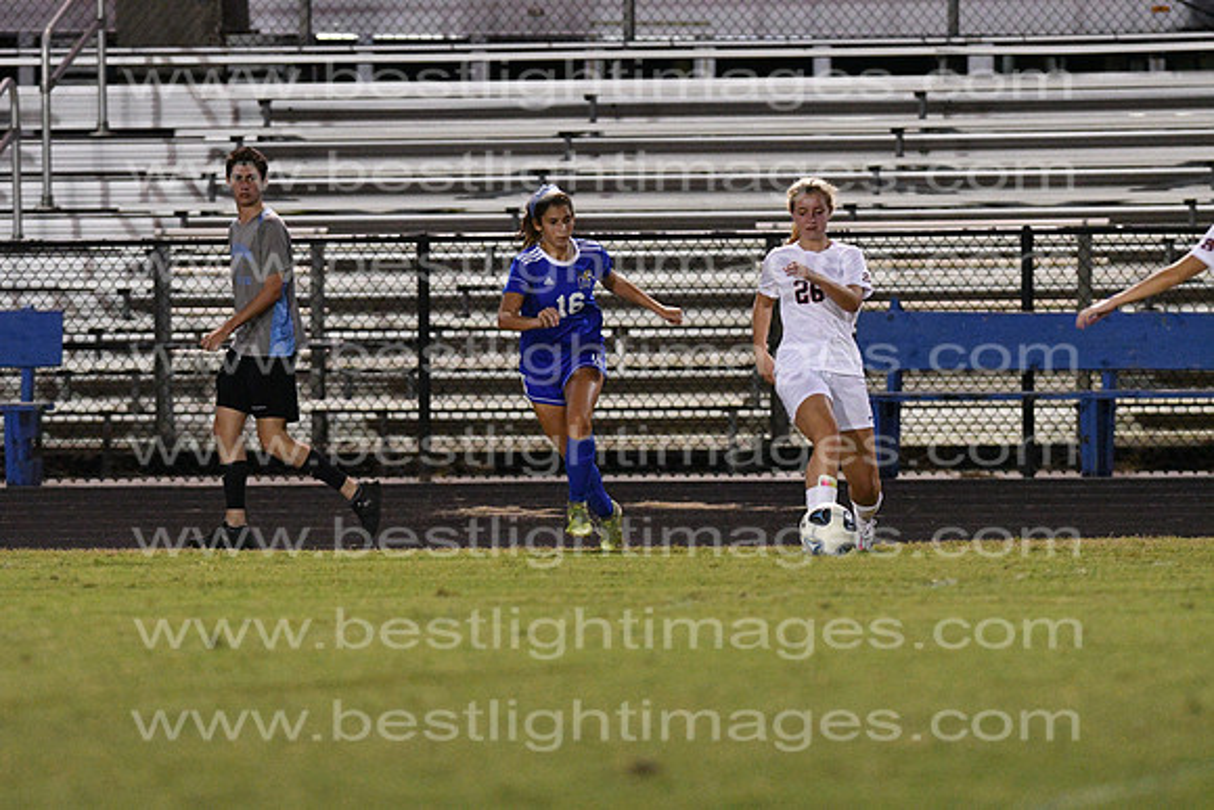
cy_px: 405
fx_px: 15178
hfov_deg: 4.6
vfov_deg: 3.1
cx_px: 607
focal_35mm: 450
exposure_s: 1/640
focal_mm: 300
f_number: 3.5
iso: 10000
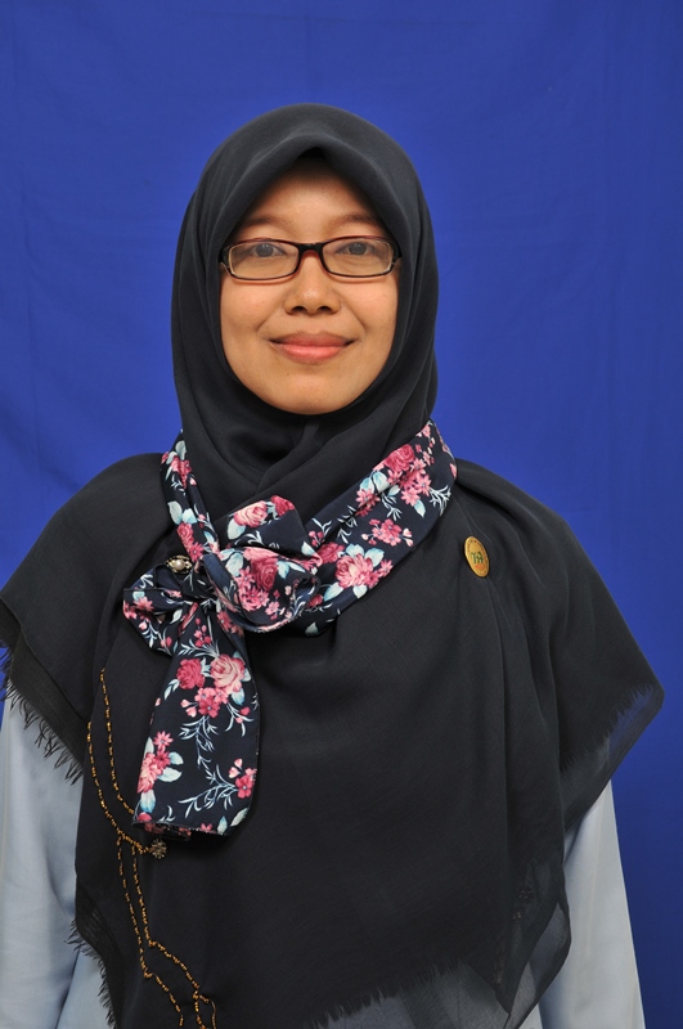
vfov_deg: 26.0
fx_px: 2226
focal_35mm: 78
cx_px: 342
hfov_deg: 17.4
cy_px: 514
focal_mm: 52
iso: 200
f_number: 10
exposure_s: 1/100
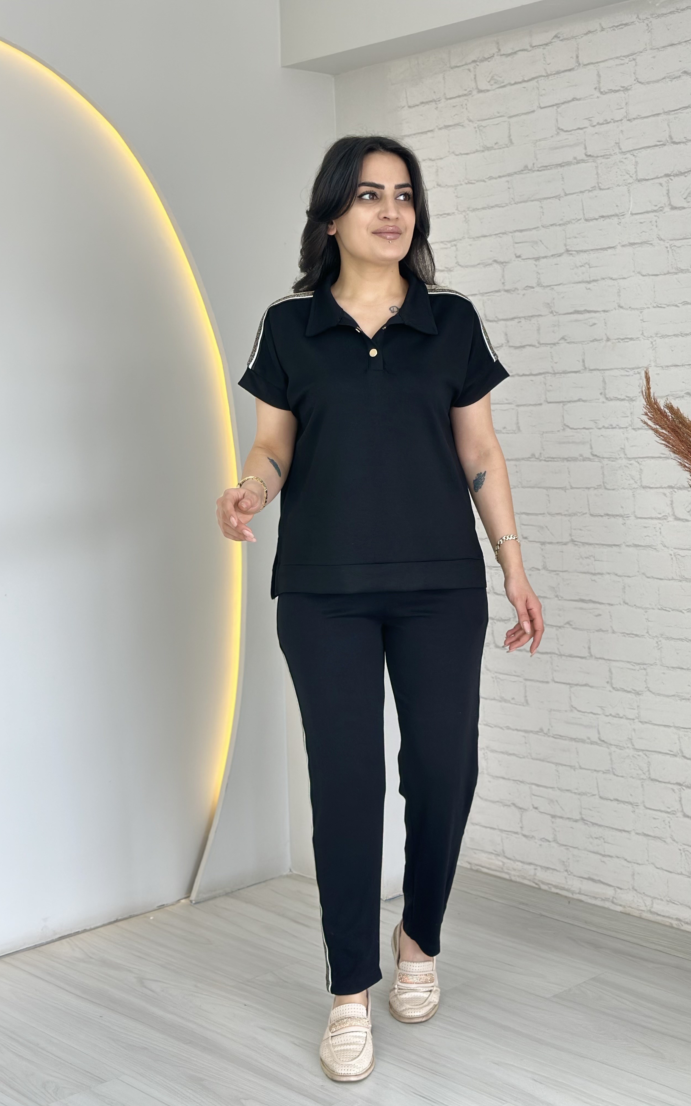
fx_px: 1537
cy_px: 554
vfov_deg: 39.6
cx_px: 399
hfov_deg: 25.3
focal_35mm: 51
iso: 64
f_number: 1.78
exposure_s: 1/100
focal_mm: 6.86
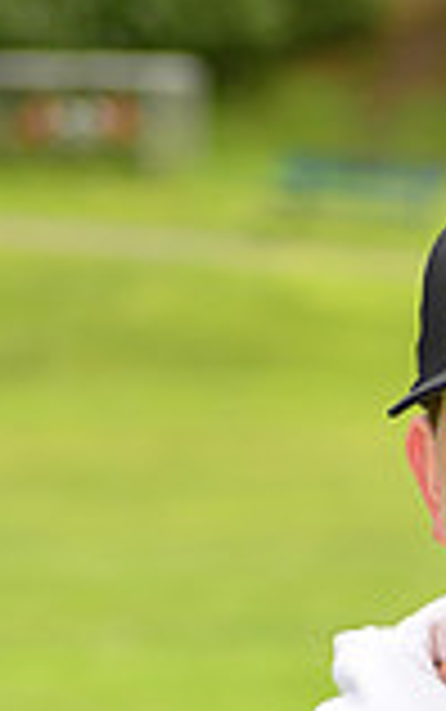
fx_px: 7979
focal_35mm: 411
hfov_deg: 3.2
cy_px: 886
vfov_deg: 5.1
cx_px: 741
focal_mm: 110
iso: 100
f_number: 5
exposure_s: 1/250
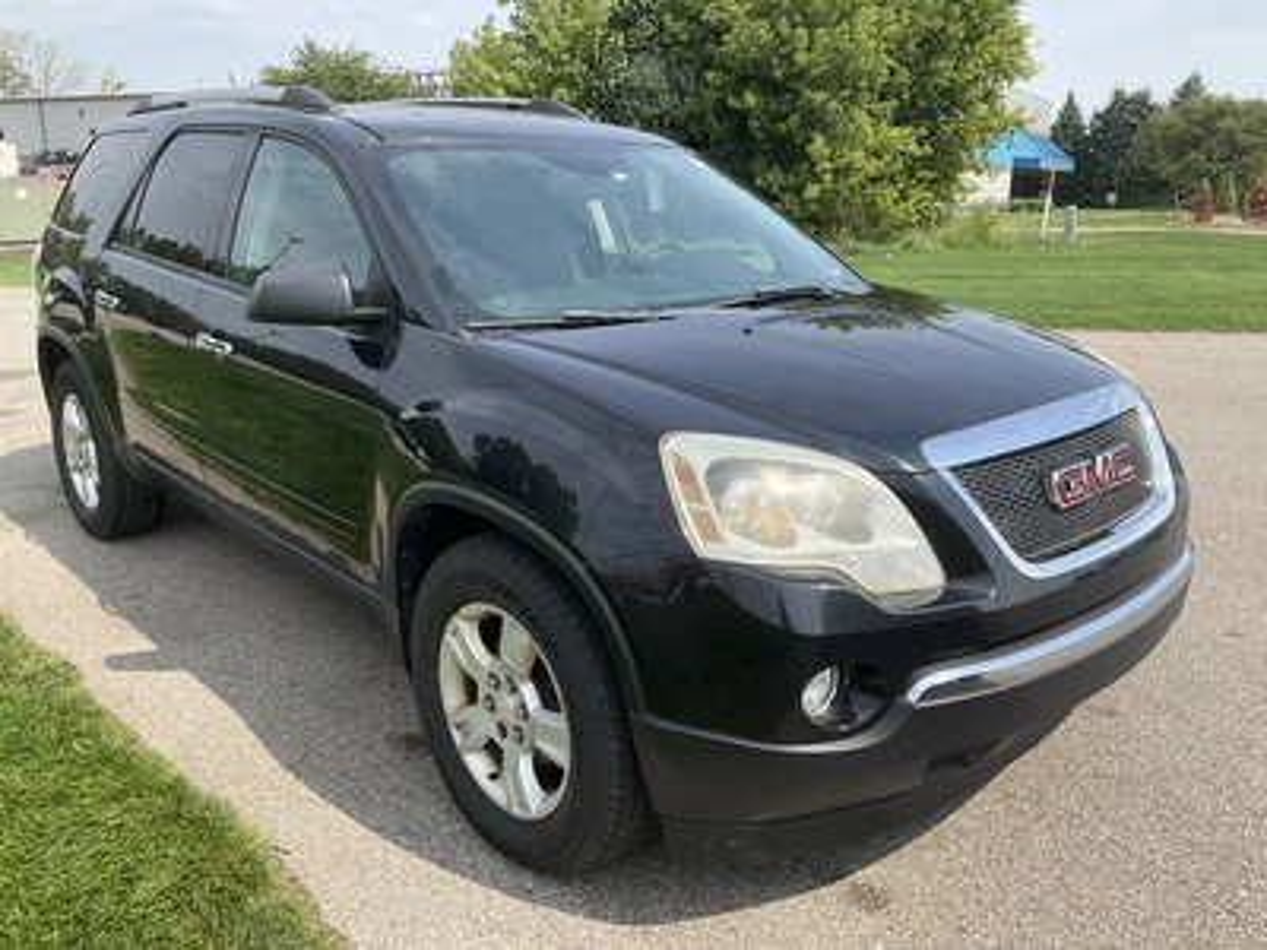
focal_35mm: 29
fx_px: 1061
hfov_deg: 61.7
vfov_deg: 48.2
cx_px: 634
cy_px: 475
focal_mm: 3
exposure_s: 1/944
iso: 25
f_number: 1.8
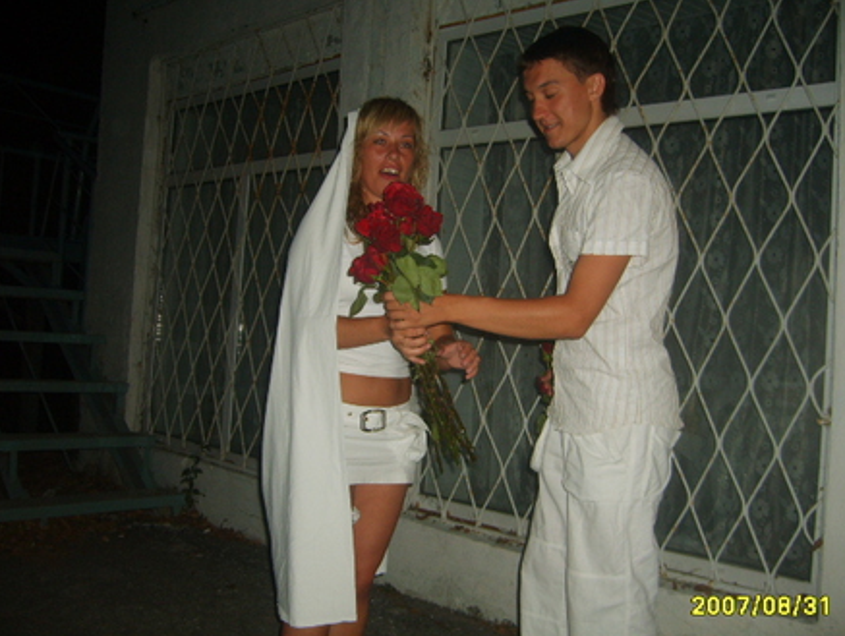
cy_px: 319
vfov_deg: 39.7
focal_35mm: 36
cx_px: 429
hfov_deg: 51.3
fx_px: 880
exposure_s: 1/30
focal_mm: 5.8
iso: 100
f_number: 2.8
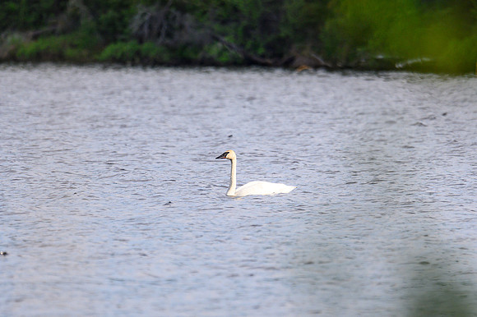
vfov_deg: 1.6
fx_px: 11123
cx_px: 238
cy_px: 158
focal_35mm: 840
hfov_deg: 2.5
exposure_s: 1/2000
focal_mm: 560
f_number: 6.3
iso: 640
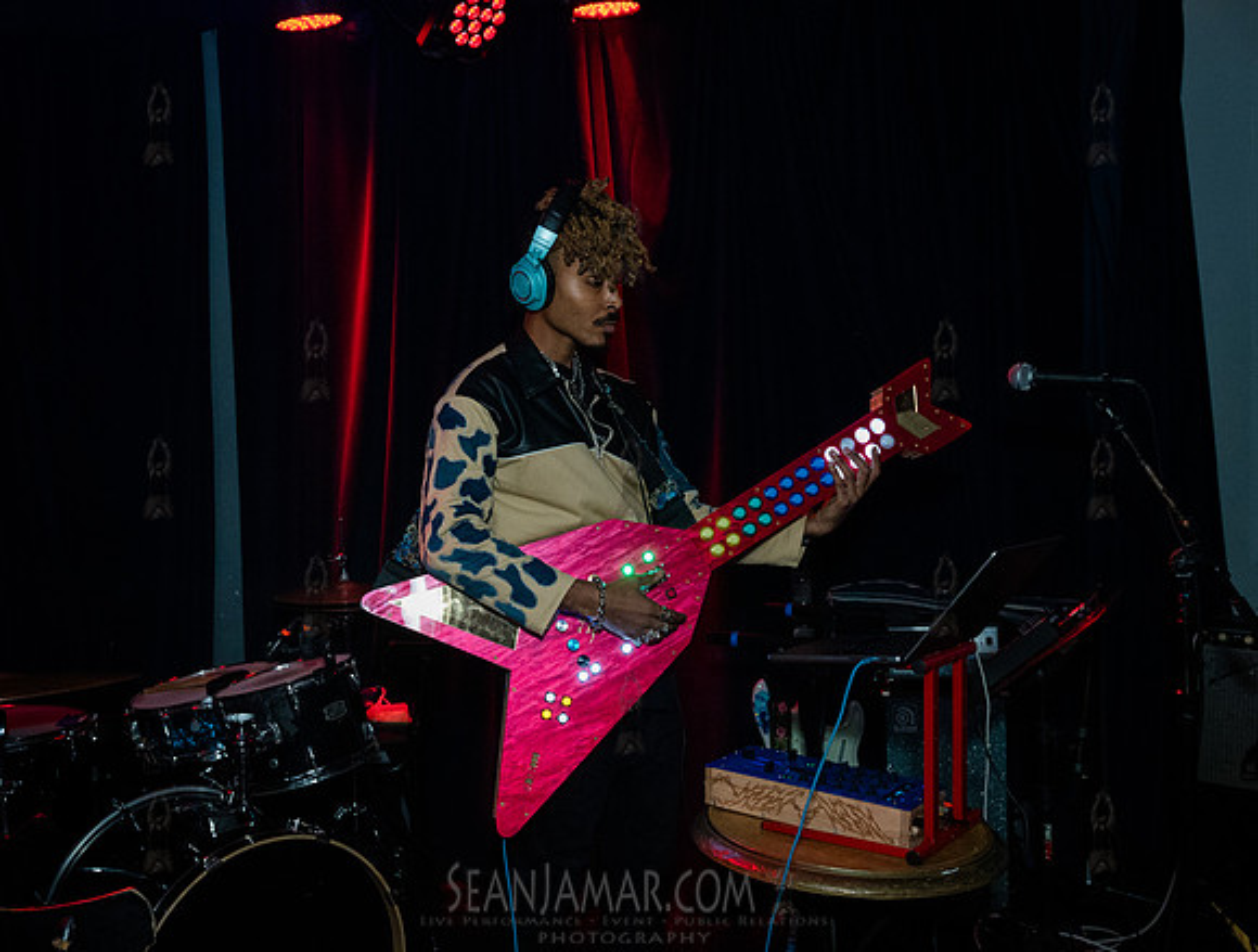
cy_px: 476
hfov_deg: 49.8
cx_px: 543
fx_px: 1350
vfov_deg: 38.9
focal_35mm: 37
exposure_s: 1/160
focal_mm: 34
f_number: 5.6
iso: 12800
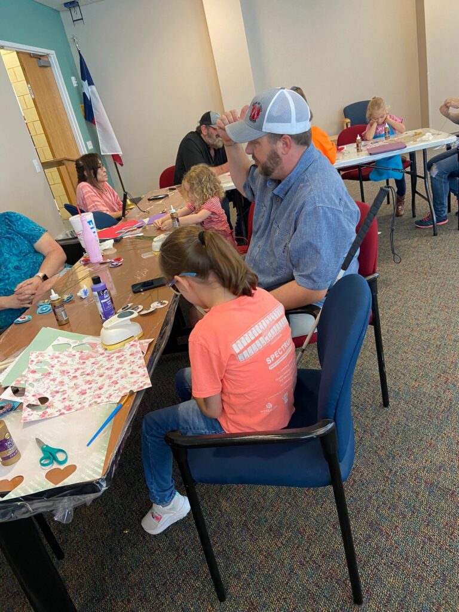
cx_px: 230
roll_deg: +13.5
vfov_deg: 67.3
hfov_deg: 53.1
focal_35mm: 26
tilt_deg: -24.2
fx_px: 460
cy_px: 306
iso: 160
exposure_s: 1/60
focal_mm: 4.25
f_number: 1.8
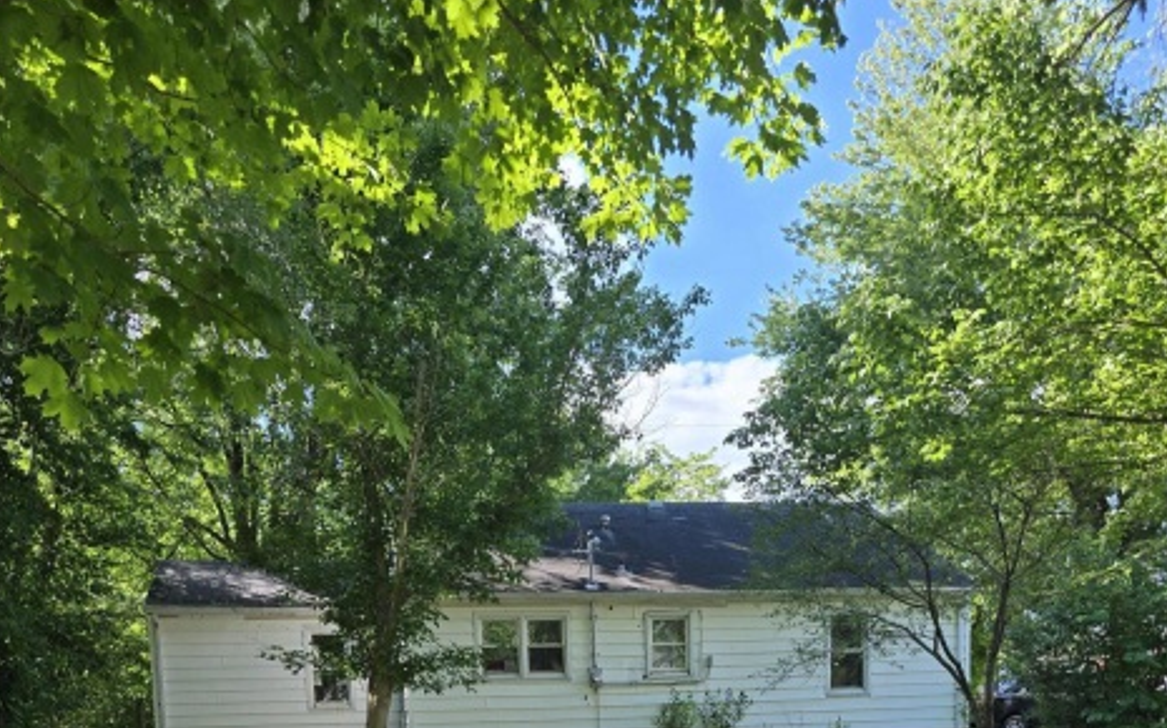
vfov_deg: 31.6
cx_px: 595
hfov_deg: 55.4
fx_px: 1112
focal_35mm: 35
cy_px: 825
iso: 12
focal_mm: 6.3
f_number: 1.7
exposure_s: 1/197
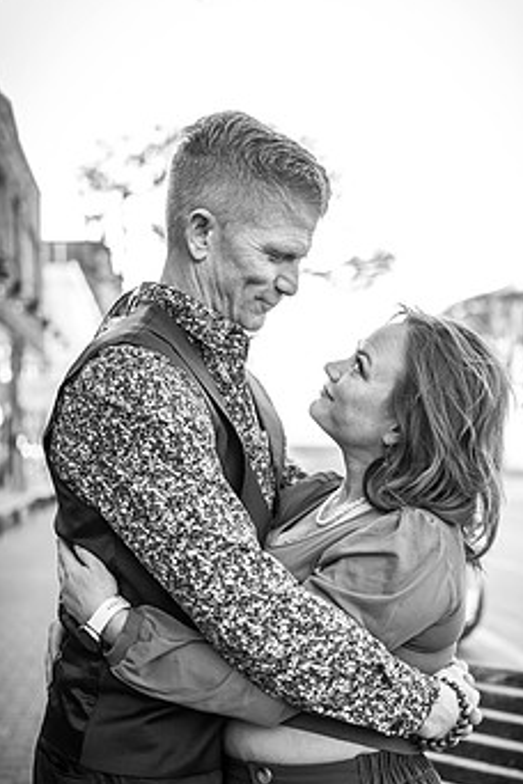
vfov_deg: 42.7
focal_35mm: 46
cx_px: 282
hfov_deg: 29.2
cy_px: 445
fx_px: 1002
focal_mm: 35
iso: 640
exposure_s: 1/800
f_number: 1.8
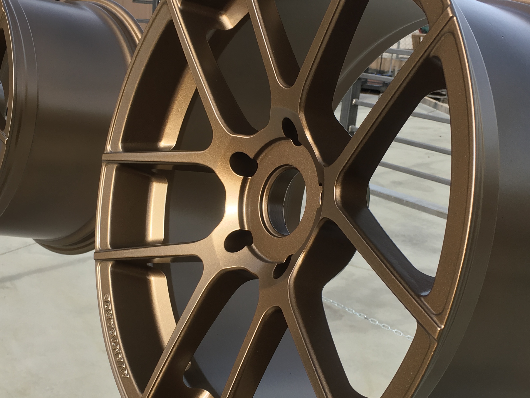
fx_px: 735
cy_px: 217
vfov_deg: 30.3
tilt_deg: -13.0
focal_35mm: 48
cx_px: 245
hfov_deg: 39.6
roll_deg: +3.5
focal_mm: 4.15
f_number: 2.2
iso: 25
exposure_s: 1/620
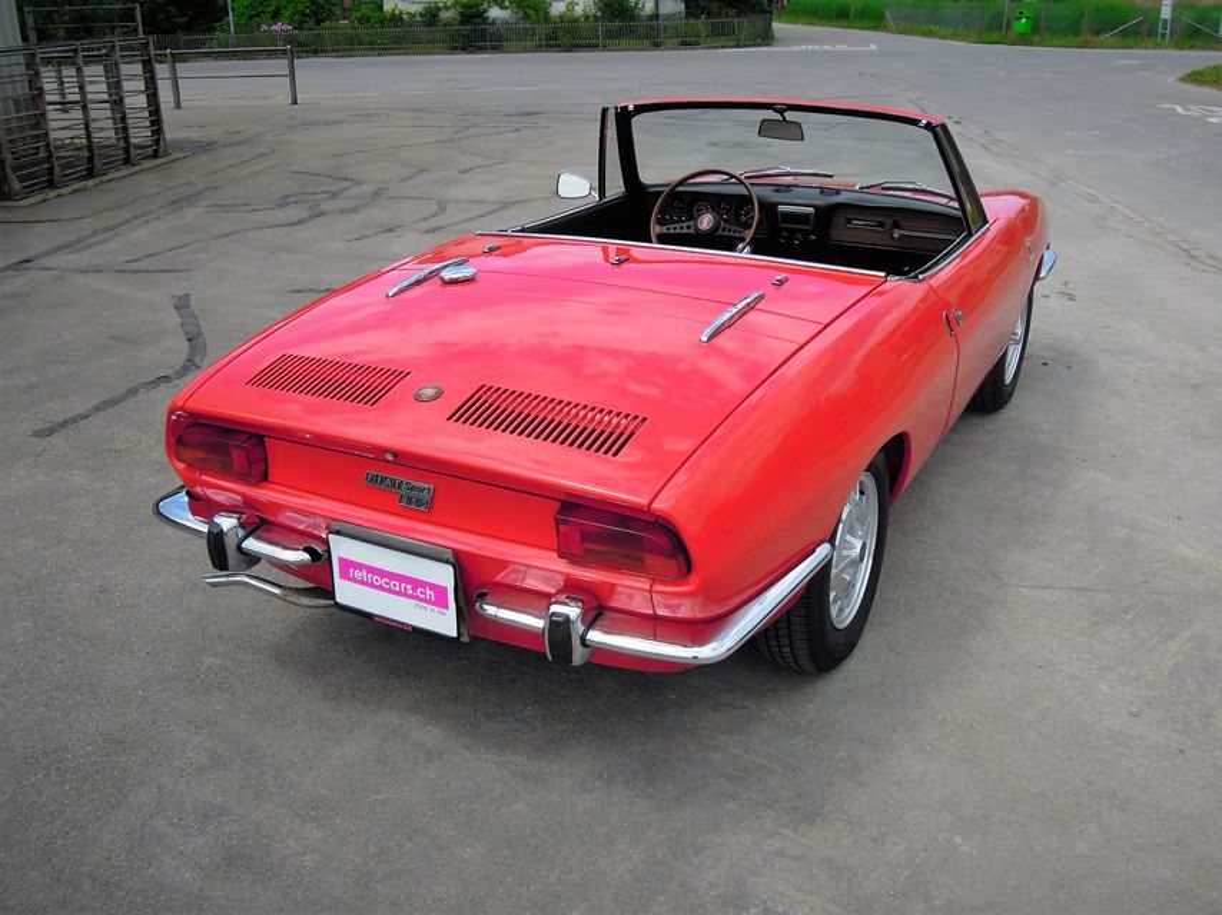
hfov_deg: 52.6
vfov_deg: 40.7
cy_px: 458
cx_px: 611
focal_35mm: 35
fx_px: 1235
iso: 160
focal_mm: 6.3
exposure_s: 1/1250
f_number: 4.5
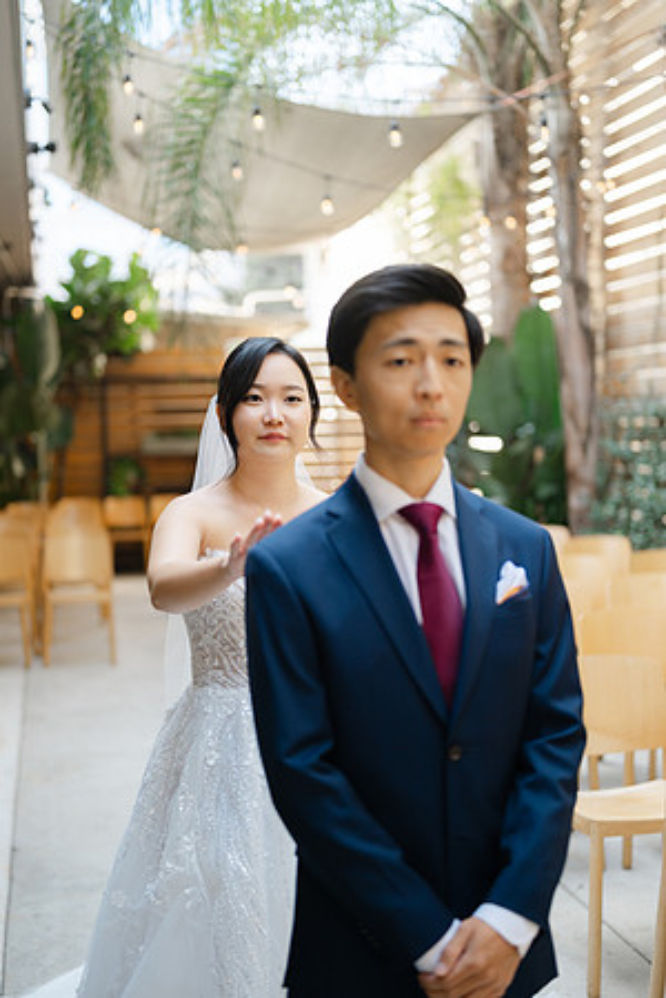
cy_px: 499
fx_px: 1387
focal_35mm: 50
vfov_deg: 39.6
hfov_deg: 27.0
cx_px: 333
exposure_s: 1/200
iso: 125
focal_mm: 50
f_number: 1.8
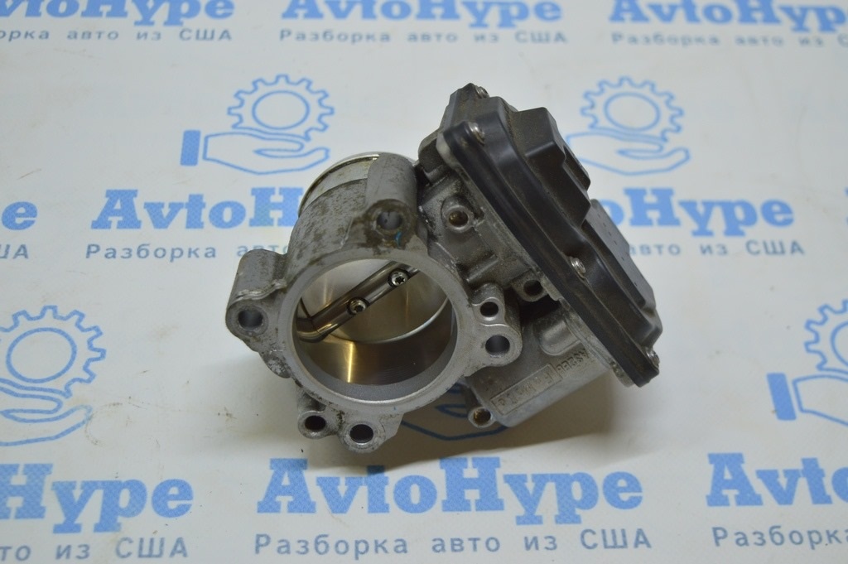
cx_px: 424
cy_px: 282
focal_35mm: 54
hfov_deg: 36.9
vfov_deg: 25.0
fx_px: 1271
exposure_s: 1/60
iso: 400
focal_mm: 36
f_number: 4.8
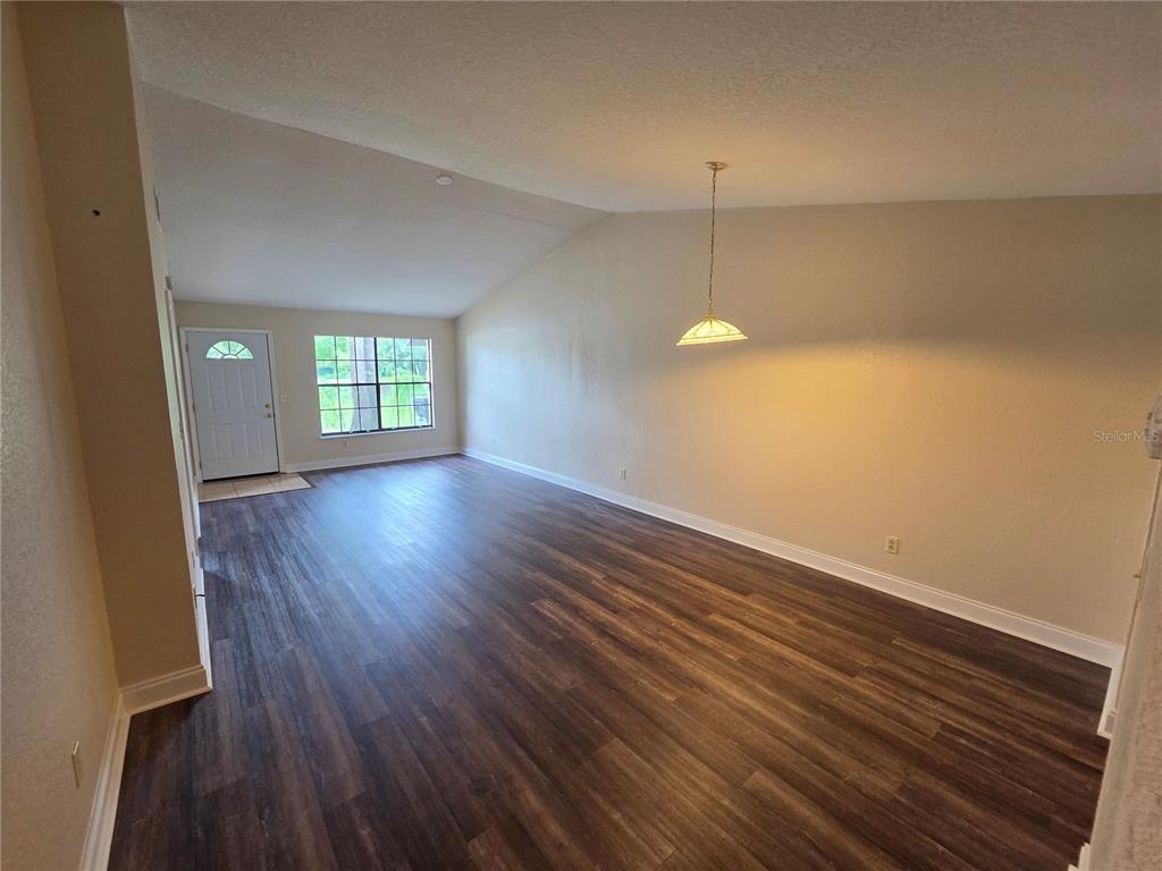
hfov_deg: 106.2
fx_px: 436
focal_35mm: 13
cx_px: 581
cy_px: 436
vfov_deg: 89.9
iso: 250
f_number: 2.2
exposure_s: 1/60
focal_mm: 2.2
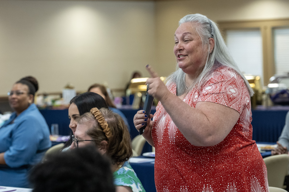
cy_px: 96
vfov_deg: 9.7
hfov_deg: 14.6
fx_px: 1131
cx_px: 144
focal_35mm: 141
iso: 3200
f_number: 3.5
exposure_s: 1/200
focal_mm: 94
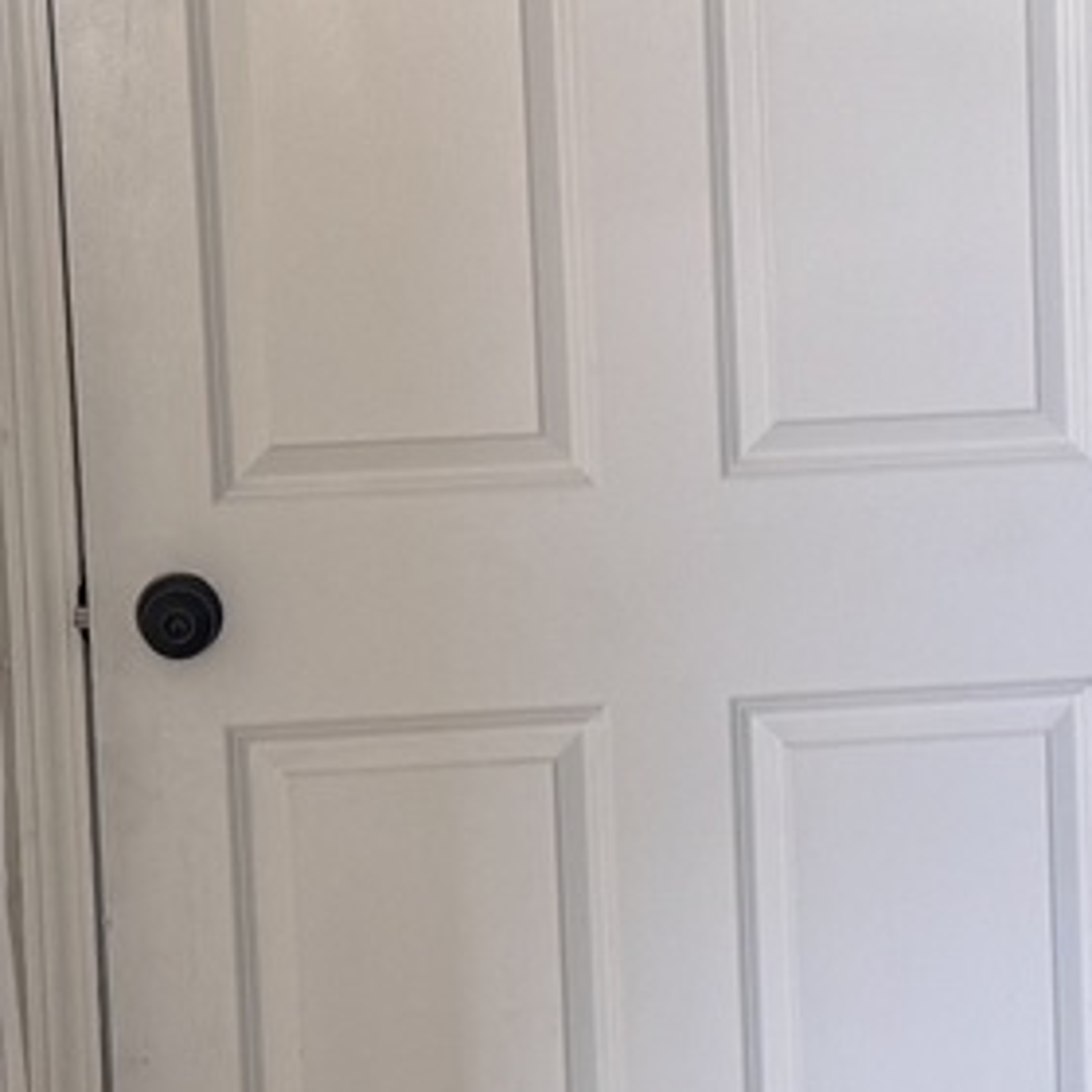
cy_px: 441
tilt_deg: -5.2
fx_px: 3890
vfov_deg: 16.0
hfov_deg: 15.9
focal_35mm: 109
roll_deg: +1.0
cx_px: 745
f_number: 1.78
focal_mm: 6.76
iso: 200
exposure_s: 1/60
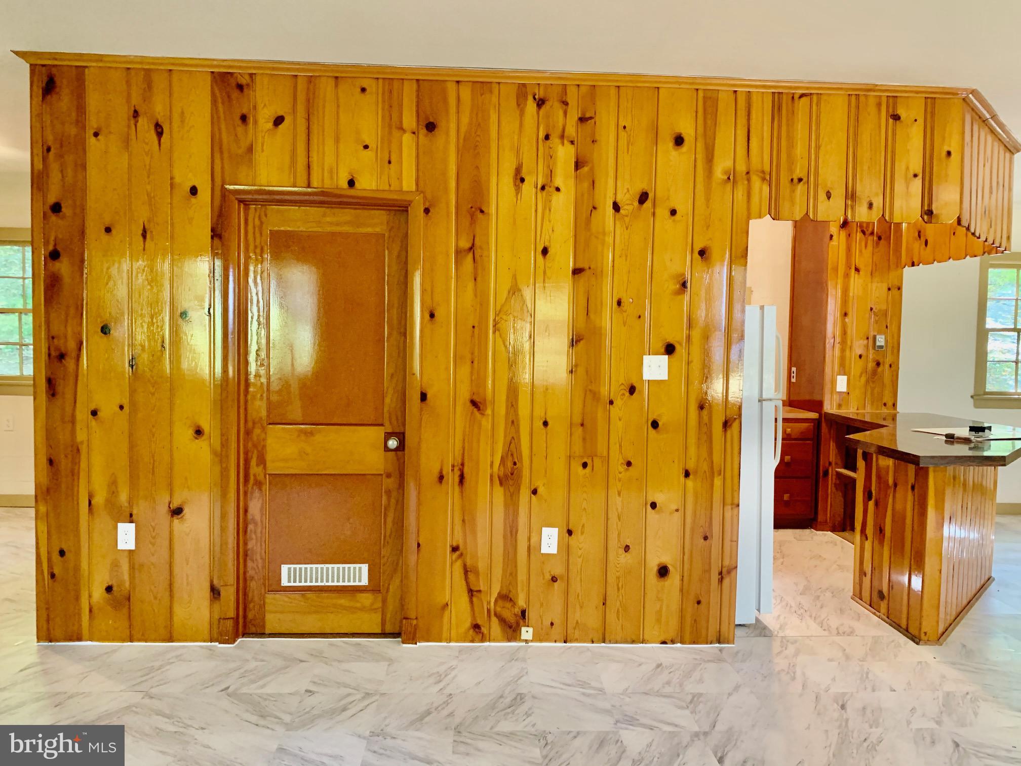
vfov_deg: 53.1
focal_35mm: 26
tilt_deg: -1.9
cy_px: 383
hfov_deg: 67.3
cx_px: 510
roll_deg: -2.0
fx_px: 767
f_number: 1.8
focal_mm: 4.25
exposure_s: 1/60
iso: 400
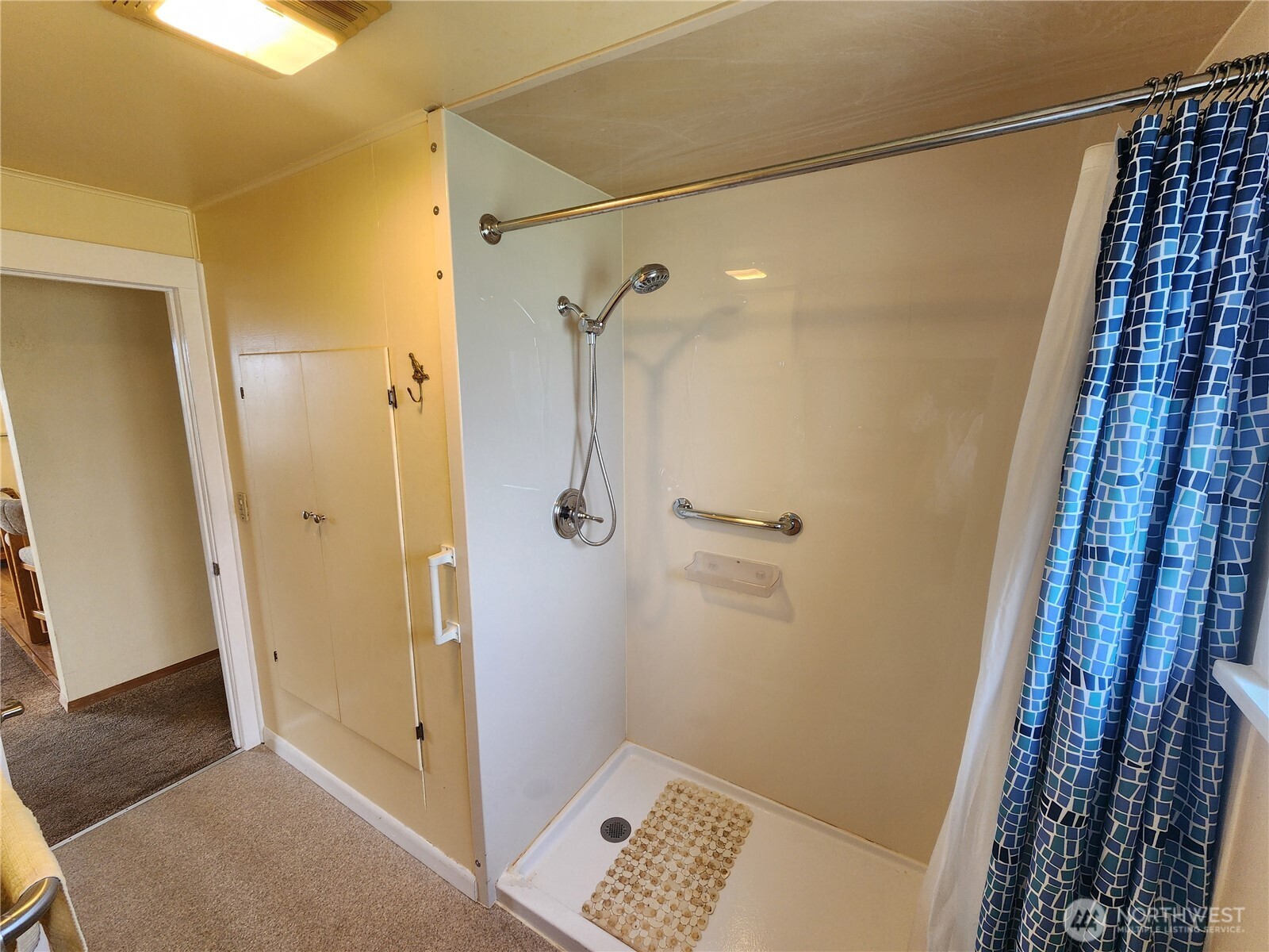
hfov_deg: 106.2
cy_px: 476
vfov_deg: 89.9
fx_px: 477
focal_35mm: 13
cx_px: 634
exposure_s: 1/60
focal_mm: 2.2
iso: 125
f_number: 2.2
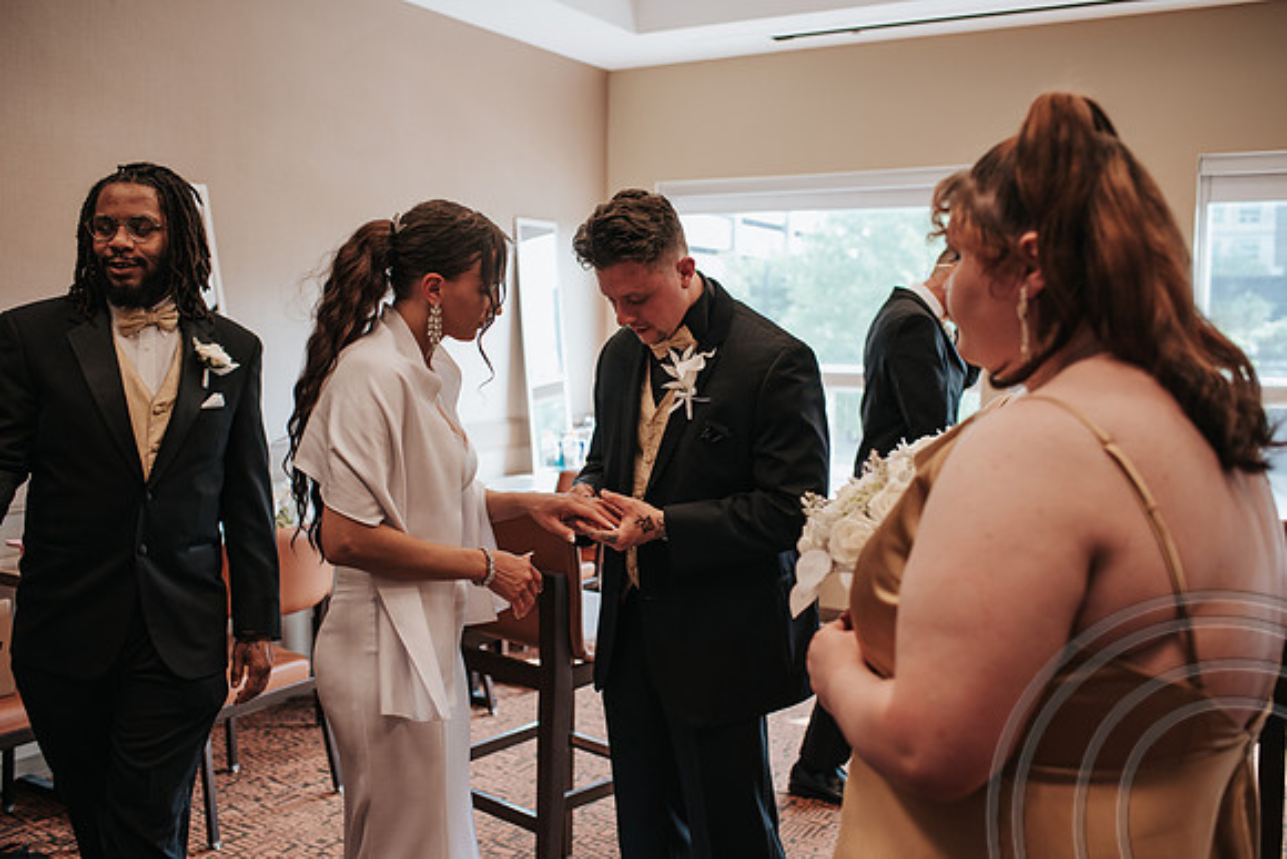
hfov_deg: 54.4
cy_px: 430
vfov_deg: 37.9
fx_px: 1251
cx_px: 644
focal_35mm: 35
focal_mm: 35
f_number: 3.2
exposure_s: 1/250
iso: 320
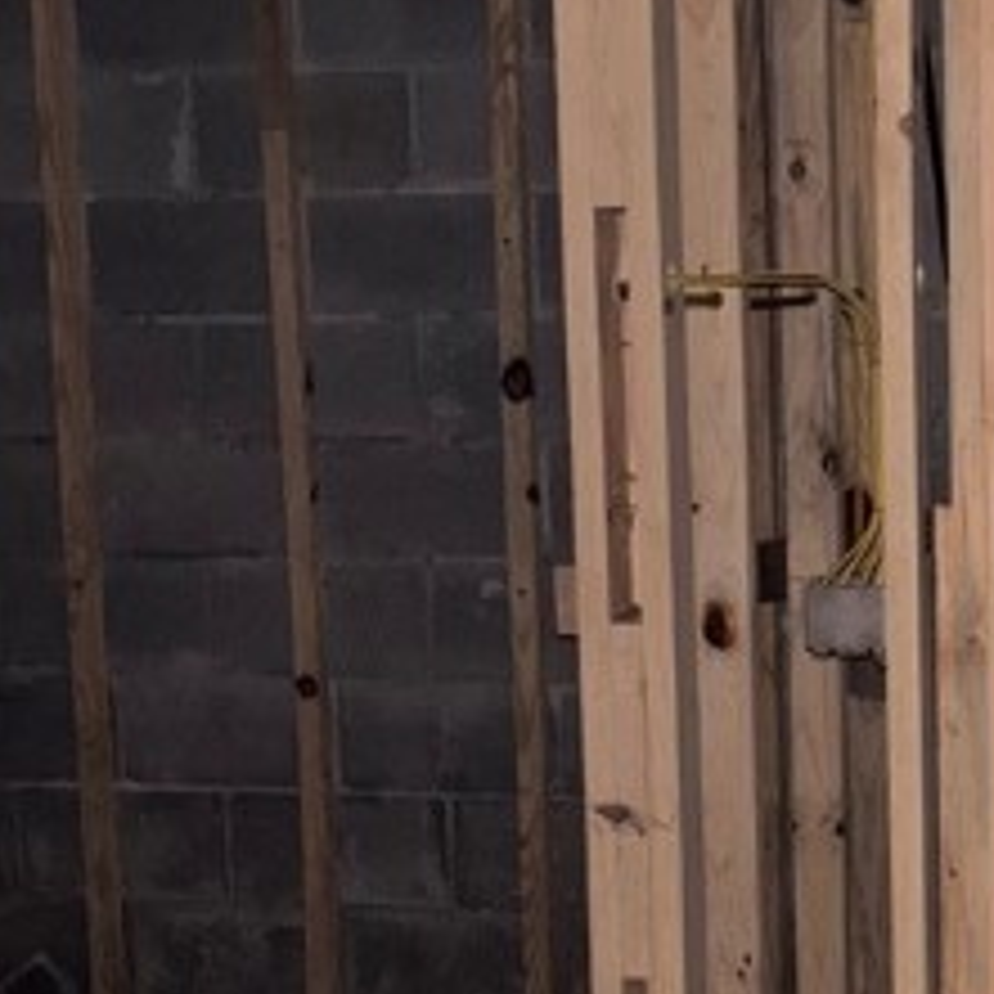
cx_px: 1147
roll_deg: -0.2
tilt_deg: -9.3
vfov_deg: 21.4
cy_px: 814
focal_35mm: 80
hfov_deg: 20.4
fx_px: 2599
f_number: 1.6
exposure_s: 1/4
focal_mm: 5.96
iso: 400
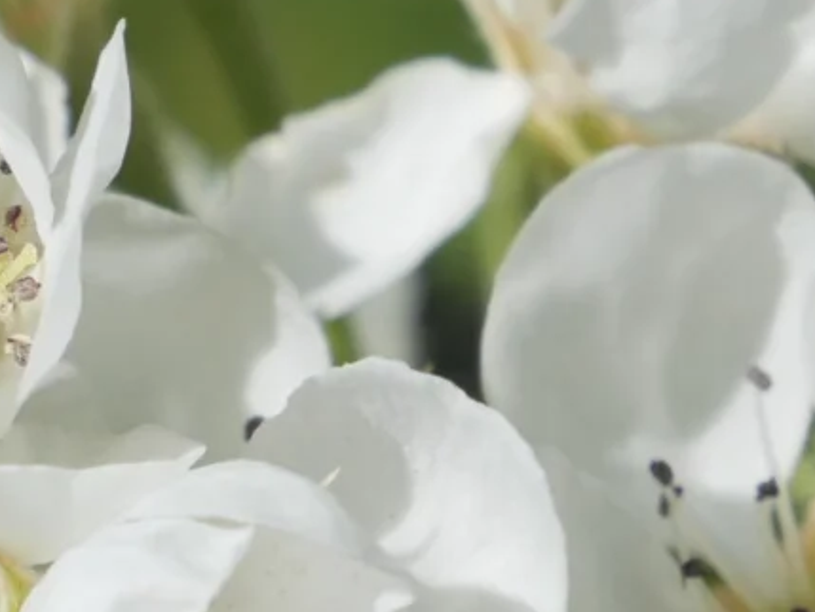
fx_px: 8996
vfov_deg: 3.9
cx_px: -144
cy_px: 430
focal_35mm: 382
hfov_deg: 5.2
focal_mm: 32
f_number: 6.3
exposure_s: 1/1000
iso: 200
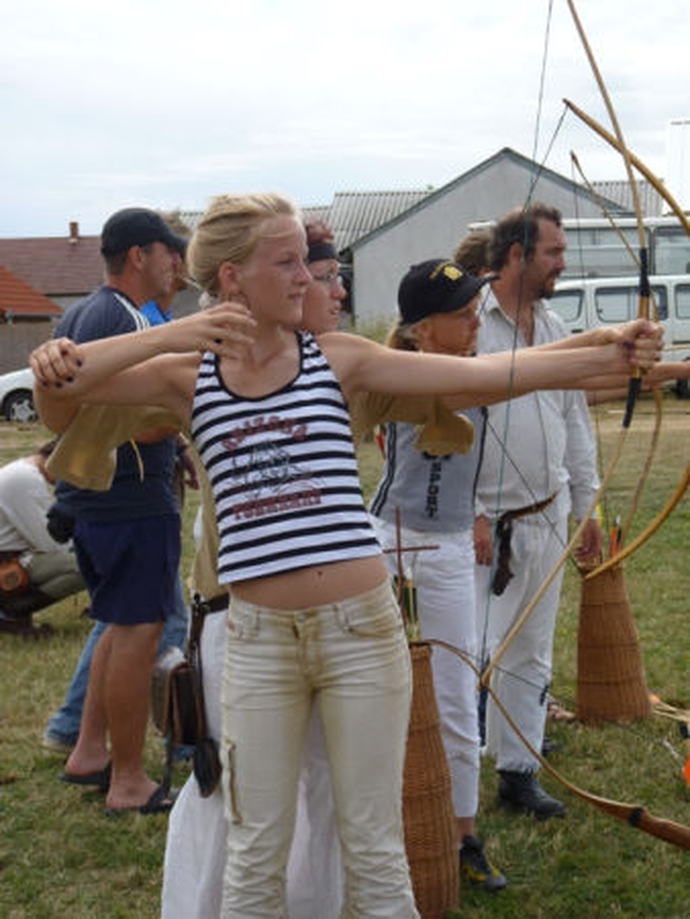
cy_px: 460
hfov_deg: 18.2
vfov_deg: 24.1
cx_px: 345
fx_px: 2151
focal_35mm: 81
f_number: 4
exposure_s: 1/640
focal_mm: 14.4
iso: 80
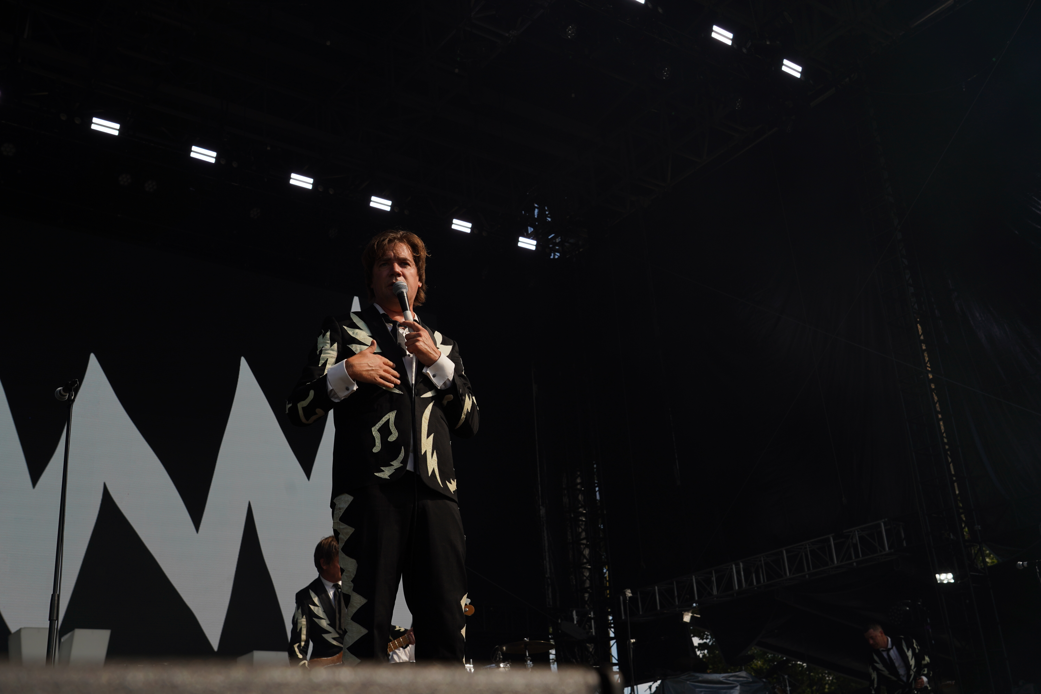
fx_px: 1099
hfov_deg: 50.7
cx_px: 520
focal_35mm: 38
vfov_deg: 35.1
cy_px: 347
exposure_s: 1/500
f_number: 8
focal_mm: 38
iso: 100
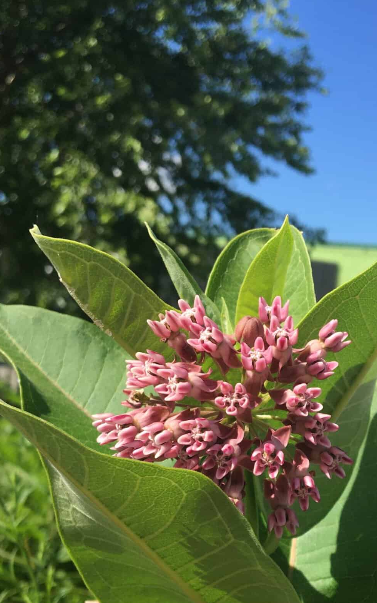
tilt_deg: -6.6
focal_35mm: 47
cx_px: 282
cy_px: 454
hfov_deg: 27.1
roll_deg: -6.4
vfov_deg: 41.4
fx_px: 773
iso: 25
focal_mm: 4.15
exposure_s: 1/1083
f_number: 2.2
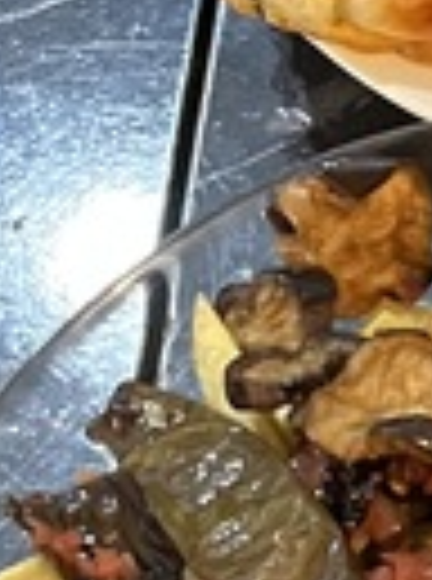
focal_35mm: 186
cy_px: 463
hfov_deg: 6.8
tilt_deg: -62.3
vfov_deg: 10.6
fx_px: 3110
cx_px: 1512
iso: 640
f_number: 1.6
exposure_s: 1/33
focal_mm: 5.1
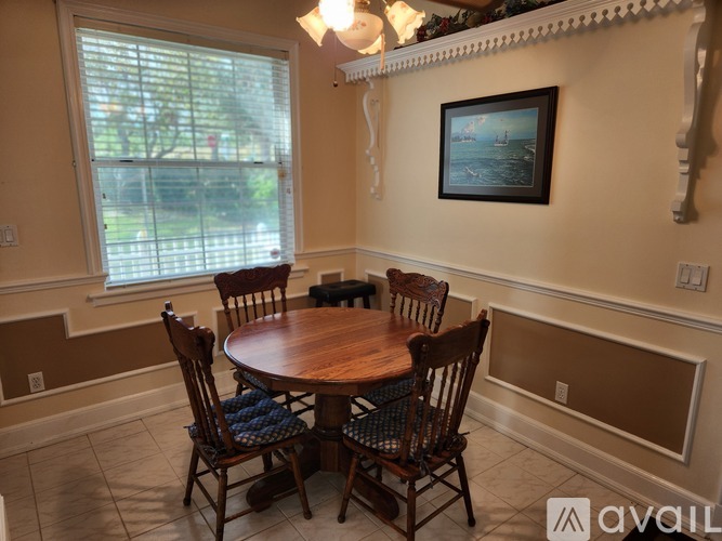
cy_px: 270
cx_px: 361
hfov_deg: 73.9
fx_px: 480
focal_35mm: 23
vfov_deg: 58.9
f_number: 1.8
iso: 100
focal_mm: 5.4
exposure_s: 1/120
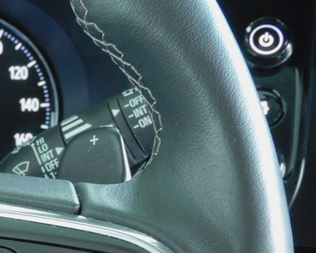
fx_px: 1038
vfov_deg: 13.6
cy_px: 276
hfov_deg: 16.9
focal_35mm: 111
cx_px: -6
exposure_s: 1/25
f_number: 4
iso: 400
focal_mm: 8.1
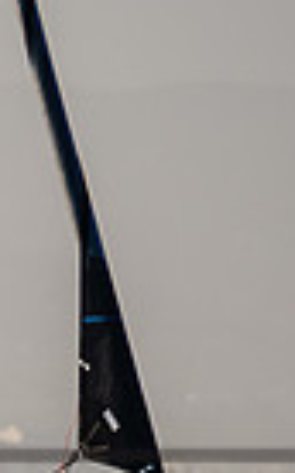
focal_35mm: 1155
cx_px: -793
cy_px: 648
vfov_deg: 1.8
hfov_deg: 1.1
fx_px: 14888
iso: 400
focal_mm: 200
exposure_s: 1/1000
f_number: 6.3
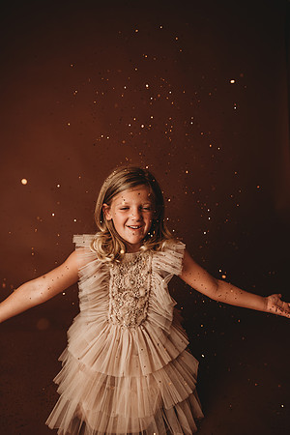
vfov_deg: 73.7
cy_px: 218
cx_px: 145
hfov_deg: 53.1
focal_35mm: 24
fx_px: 290
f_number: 2.8
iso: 100
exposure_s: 1/160
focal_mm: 24
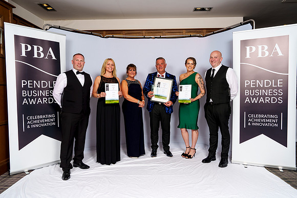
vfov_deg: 52.1
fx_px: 203
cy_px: 99
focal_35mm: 25
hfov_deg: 72.5
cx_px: 148
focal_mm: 24
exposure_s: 1/125
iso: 100
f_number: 8
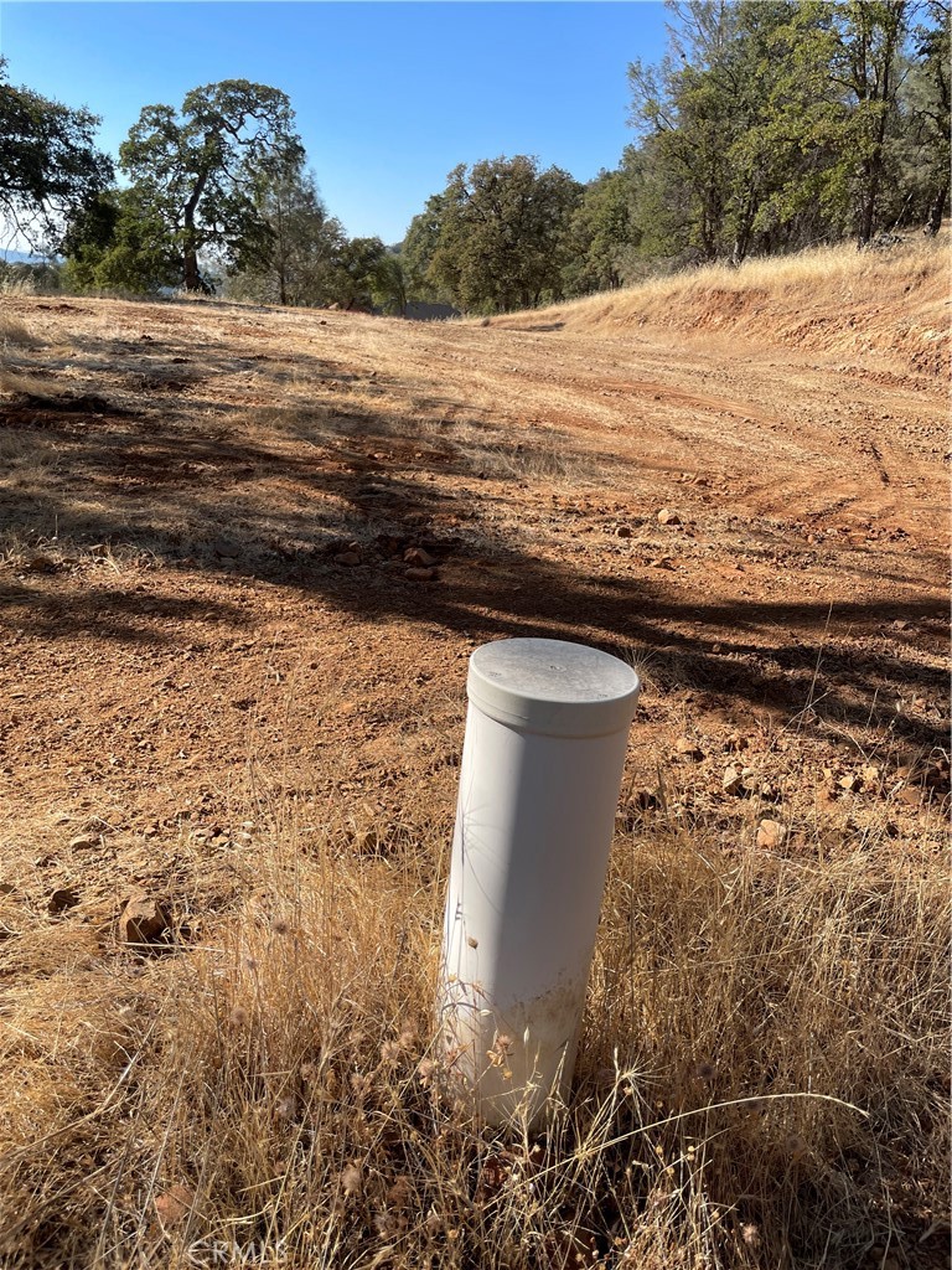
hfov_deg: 53.1
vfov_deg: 67.3
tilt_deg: -17.2
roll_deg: -5.4
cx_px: 476
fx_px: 953
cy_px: 635
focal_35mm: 26
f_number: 1.6
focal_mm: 4.2
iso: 32
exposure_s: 1/2020
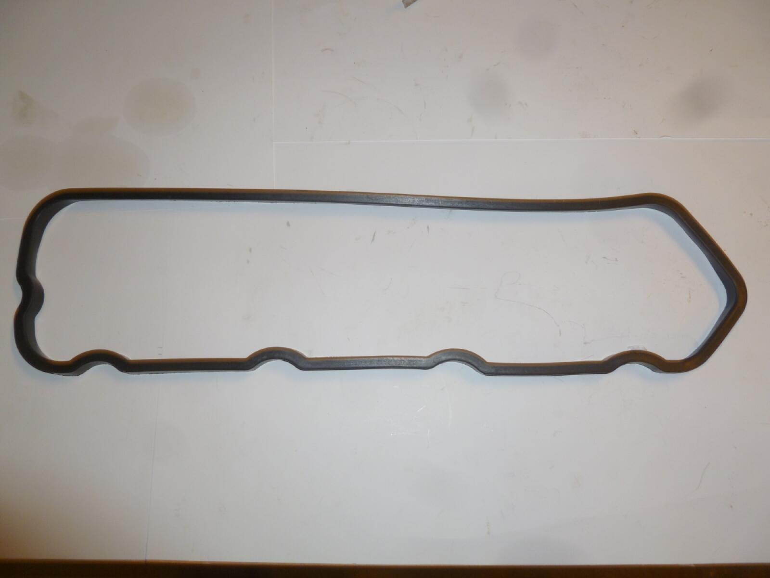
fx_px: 623
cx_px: 385
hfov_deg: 63.4
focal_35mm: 28
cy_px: 289
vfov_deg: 49.7
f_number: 3.3
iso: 100
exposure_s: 1/30
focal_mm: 5
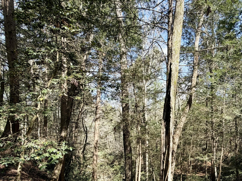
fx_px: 182
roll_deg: +0.3
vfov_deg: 49.5
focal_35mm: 26
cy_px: 149
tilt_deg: -4.6
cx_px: 158
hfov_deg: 65.8
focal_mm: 2.22
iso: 50
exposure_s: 1/271
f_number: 2.2
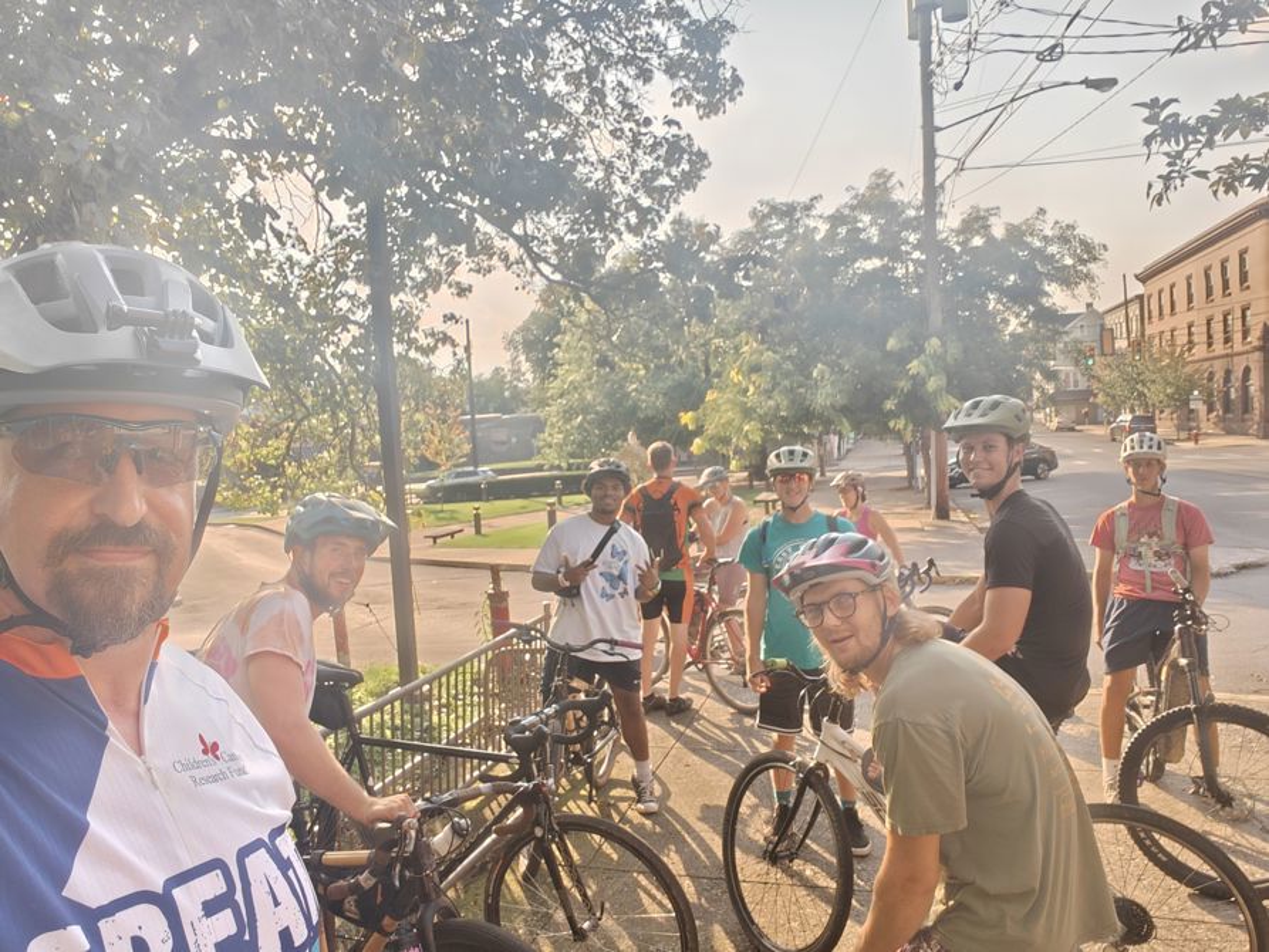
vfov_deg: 56.8
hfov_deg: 71.6
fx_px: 880
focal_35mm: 24
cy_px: 476
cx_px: 634
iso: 50
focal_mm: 3.23
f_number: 2.4
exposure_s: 1/203
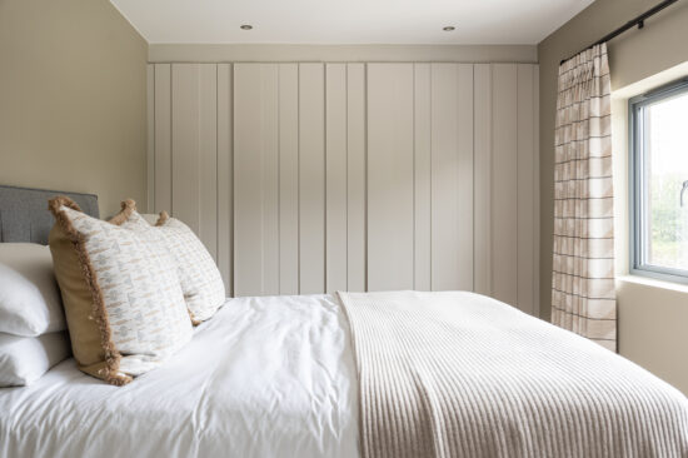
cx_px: 344
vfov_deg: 44.9
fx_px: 554
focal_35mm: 29
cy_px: 229
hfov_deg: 63.7
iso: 640
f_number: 5.6
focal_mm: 29
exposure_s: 1/15
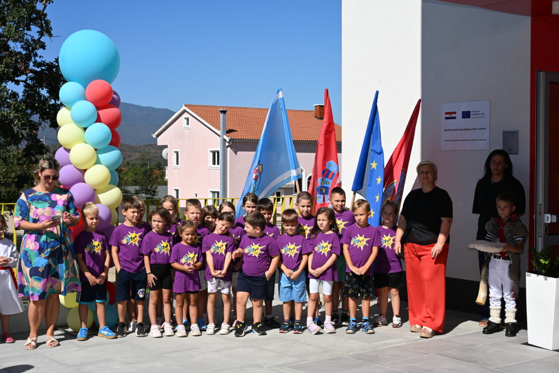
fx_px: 807
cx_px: 280
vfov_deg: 26.0
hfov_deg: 38.2
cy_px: 186
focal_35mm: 52
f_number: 14
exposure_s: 1/200
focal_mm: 52
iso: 125
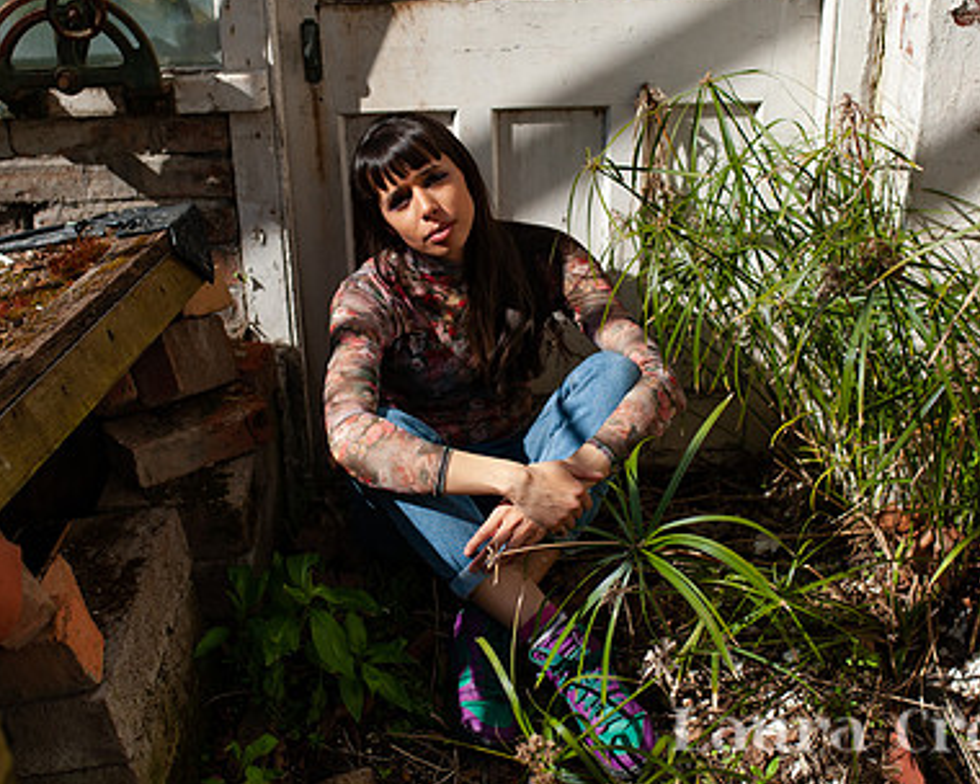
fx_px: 1479
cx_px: 503
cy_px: 356
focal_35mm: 51
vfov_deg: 29.7
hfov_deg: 36.7
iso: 200
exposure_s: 1/6400
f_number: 2.5
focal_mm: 35
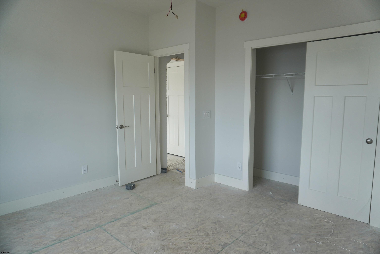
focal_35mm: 24
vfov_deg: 53.1
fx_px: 253
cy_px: 127
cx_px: 190
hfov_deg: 73.7
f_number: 4
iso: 160
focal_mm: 16
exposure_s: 1/160
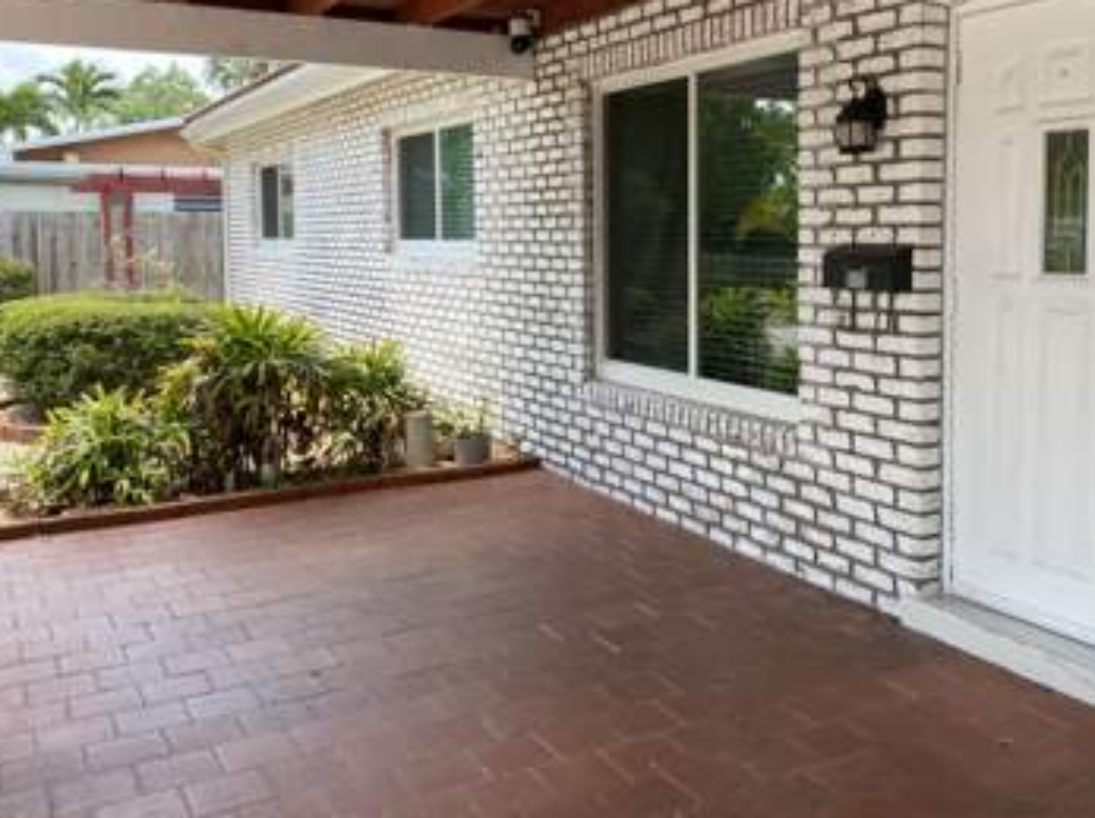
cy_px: 298
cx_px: 685
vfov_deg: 39.2
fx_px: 1137
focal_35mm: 36
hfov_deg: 50.9
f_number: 1.8
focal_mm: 4.25
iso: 32
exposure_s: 1/549
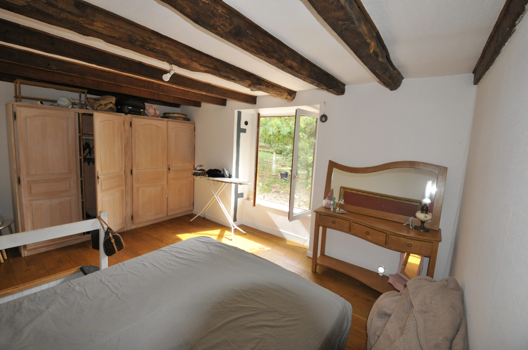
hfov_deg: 100.5
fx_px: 220
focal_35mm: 15
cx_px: 264
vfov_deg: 77.2
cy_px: 175
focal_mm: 10
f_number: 5
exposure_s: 1/250
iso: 800
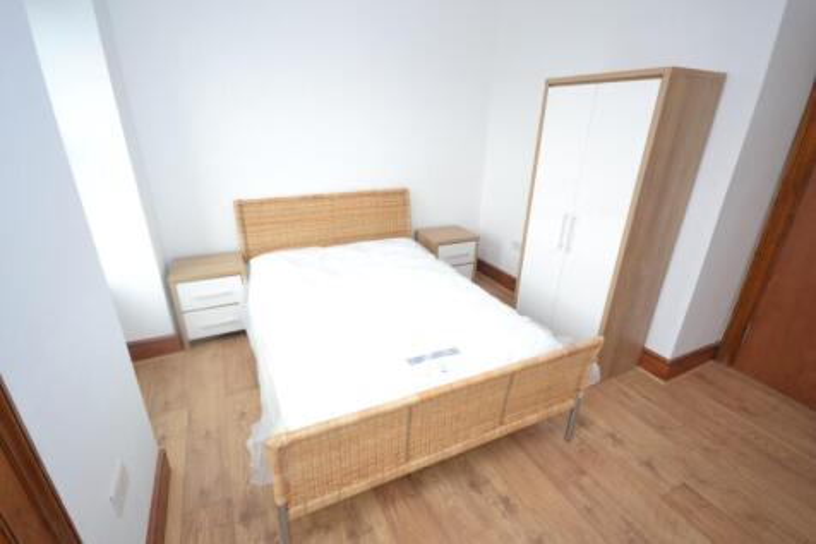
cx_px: 408
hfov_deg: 95.0
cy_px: 272
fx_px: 374
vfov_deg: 72.0
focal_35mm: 16
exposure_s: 1/125
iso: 400
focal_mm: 11
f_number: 5.6
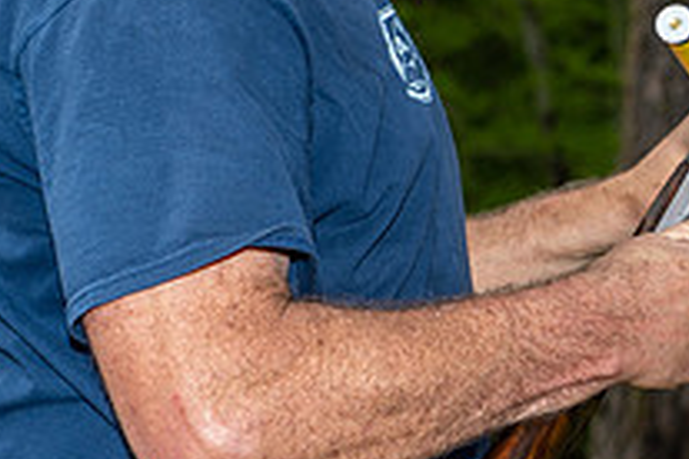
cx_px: 752
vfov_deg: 7.0
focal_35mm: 196
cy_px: 136
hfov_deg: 10.4
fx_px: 3751
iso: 125
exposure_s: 1/250
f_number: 7.1
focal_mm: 70
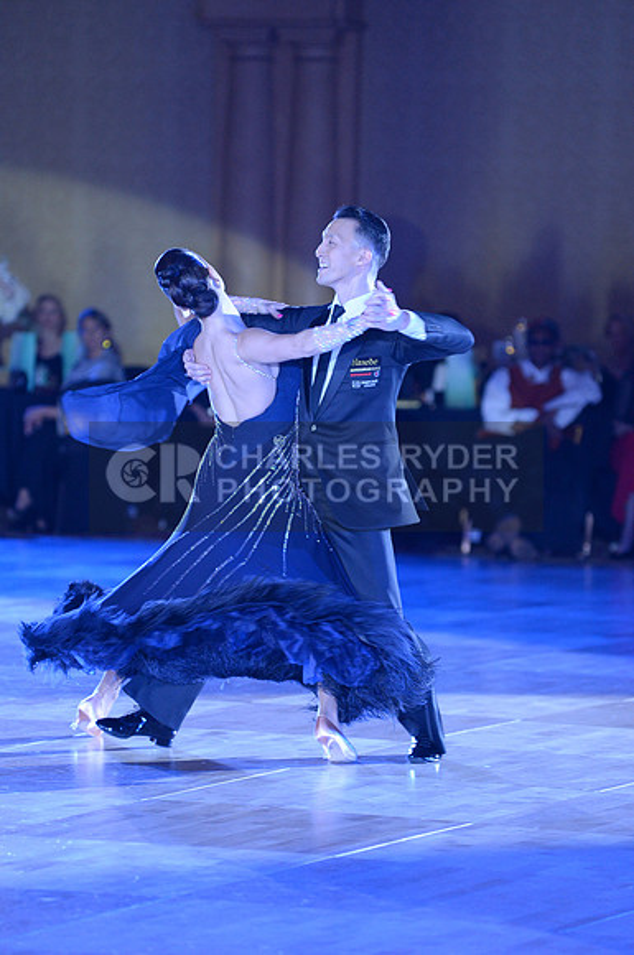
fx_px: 5299
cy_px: 478
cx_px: 317
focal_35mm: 200
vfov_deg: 10.3
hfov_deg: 6.8
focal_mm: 200
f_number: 4
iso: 4000
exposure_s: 1/250
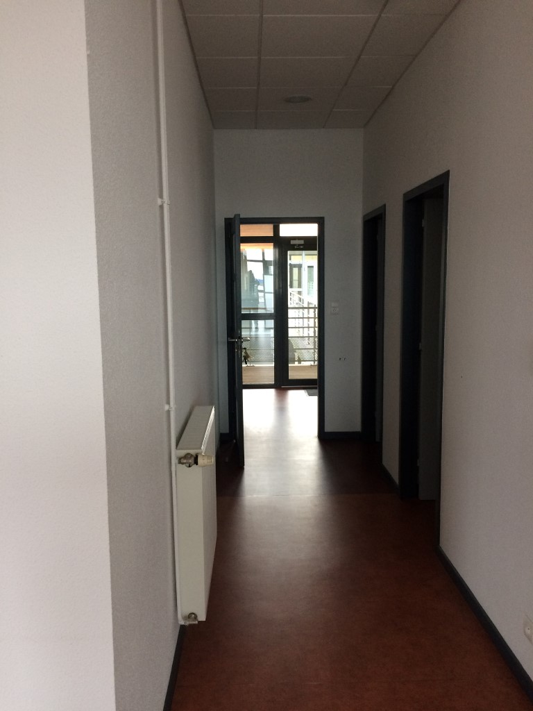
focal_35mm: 29
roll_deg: +3.3
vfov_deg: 61.7
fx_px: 595
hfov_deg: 48.2
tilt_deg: -8.5
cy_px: 356
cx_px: 266
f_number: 2.2
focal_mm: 4.15
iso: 160
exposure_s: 1/33
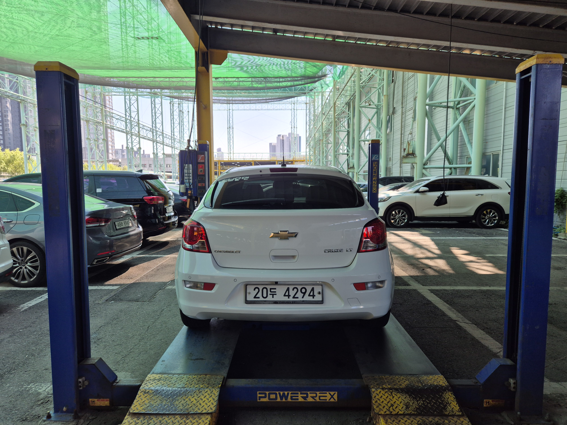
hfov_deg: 73.9
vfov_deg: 58.9
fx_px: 377
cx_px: 284
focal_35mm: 23
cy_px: 212
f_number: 1.8
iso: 25
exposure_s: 1/507
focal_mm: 5.4
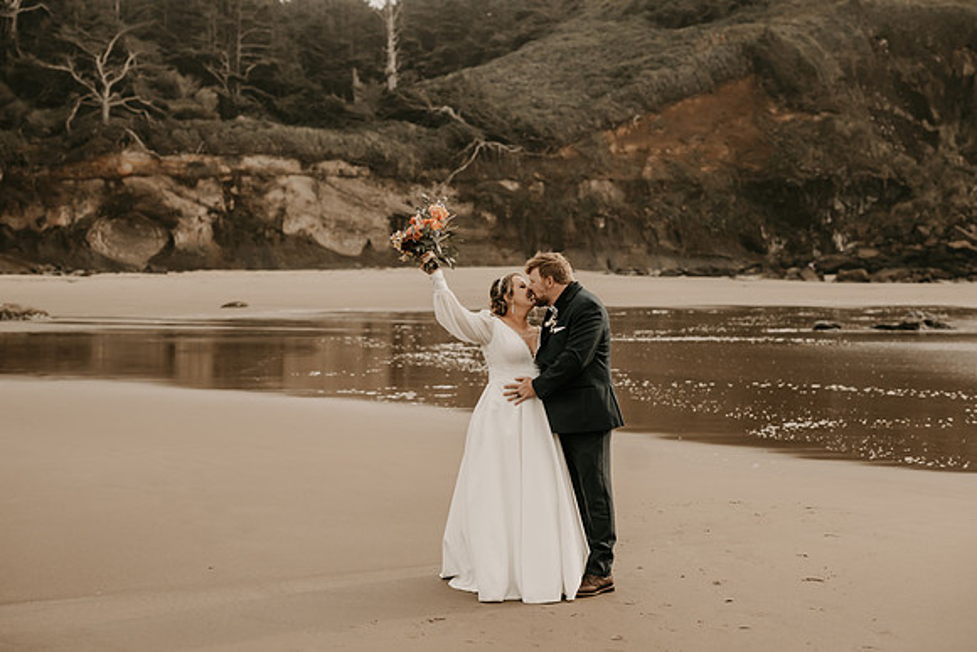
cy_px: 326
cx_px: 488
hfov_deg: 39.6
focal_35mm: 50
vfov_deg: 27.0
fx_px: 1357
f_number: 2.8
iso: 640
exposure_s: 1/5000
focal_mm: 50
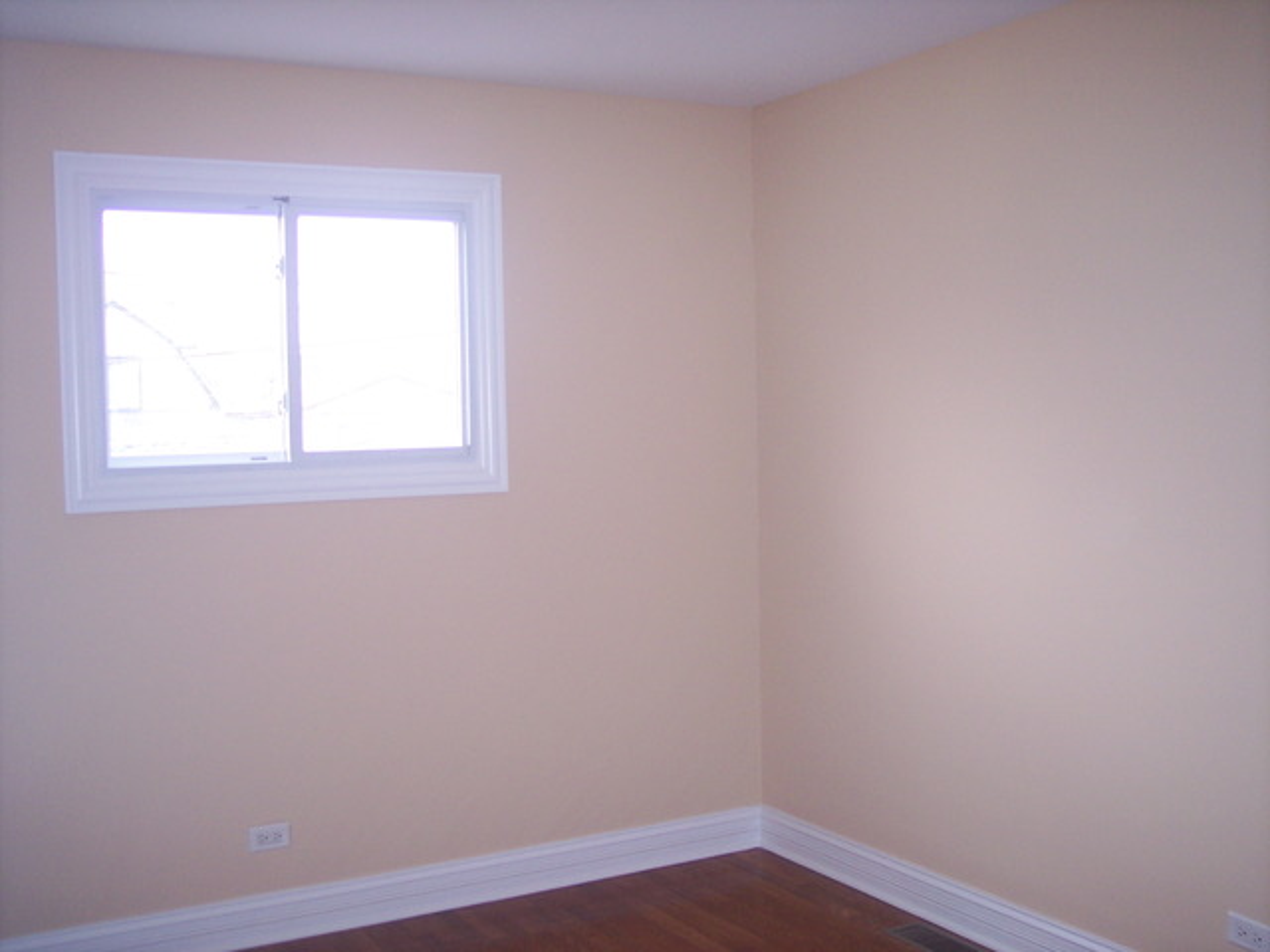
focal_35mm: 39
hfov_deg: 47.9
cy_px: 476
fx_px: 1431
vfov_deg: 36.8
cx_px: 635
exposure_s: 1/60
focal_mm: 8
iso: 140
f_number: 2.8
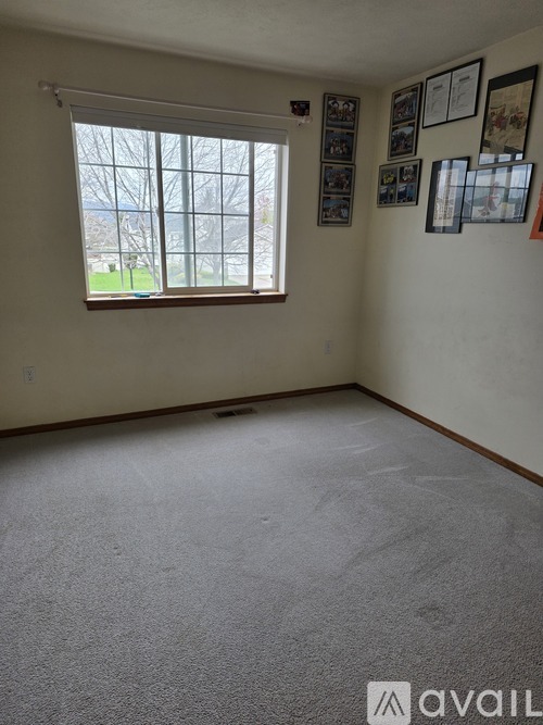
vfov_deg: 73.9
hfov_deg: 58.9
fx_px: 481
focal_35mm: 23
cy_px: 362
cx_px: 272
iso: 32
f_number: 1.7
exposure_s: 1/180
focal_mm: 6.25
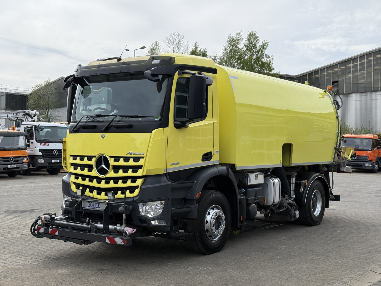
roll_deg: -0.4
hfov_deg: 39.7
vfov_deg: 30.3
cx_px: 190
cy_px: 143
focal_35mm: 48
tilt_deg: +1.6
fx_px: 528
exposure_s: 1/4878
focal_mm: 6.76
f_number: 1.78
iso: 80
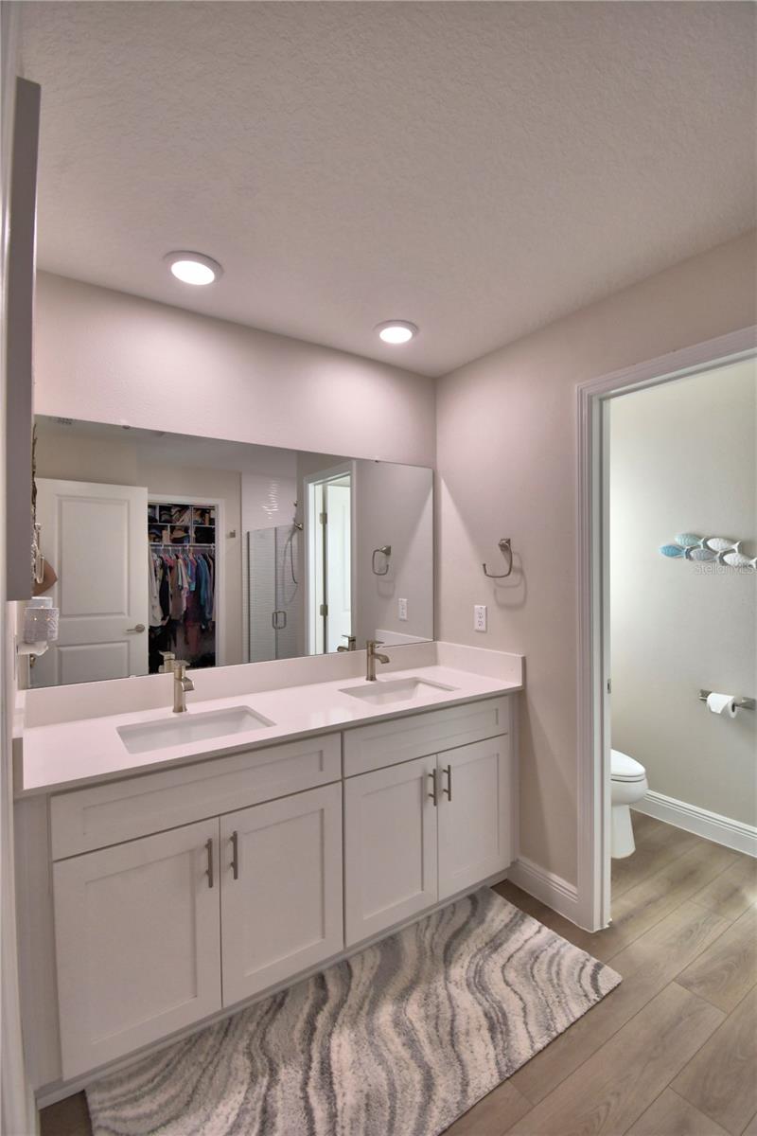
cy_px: 568
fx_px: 473
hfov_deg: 77.3
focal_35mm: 15
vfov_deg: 100.4
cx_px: 378
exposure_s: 1/125
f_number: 4.5
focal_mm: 10
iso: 280
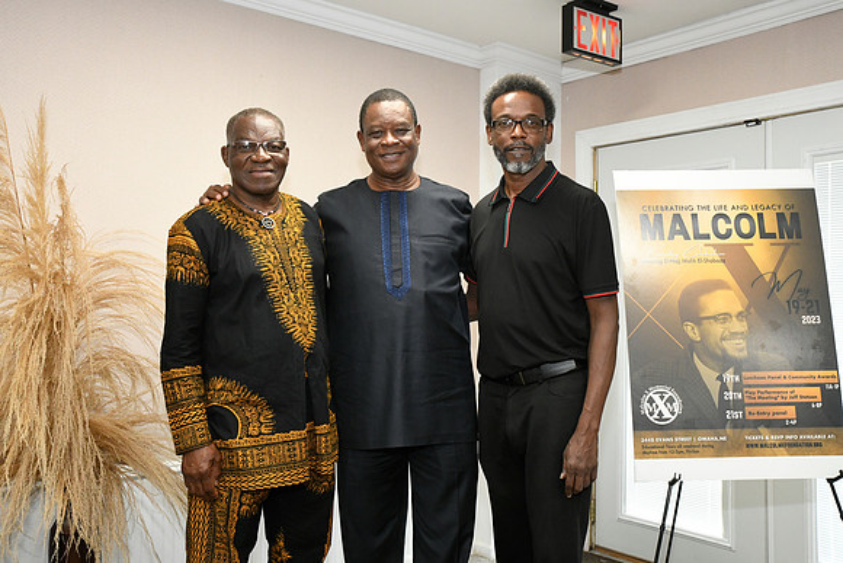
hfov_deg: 53.1
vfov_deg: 36.9
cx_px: 422
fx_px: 843
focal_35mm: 36
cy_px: 282
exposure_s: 1/80
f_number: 11
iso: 6400
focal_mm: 36
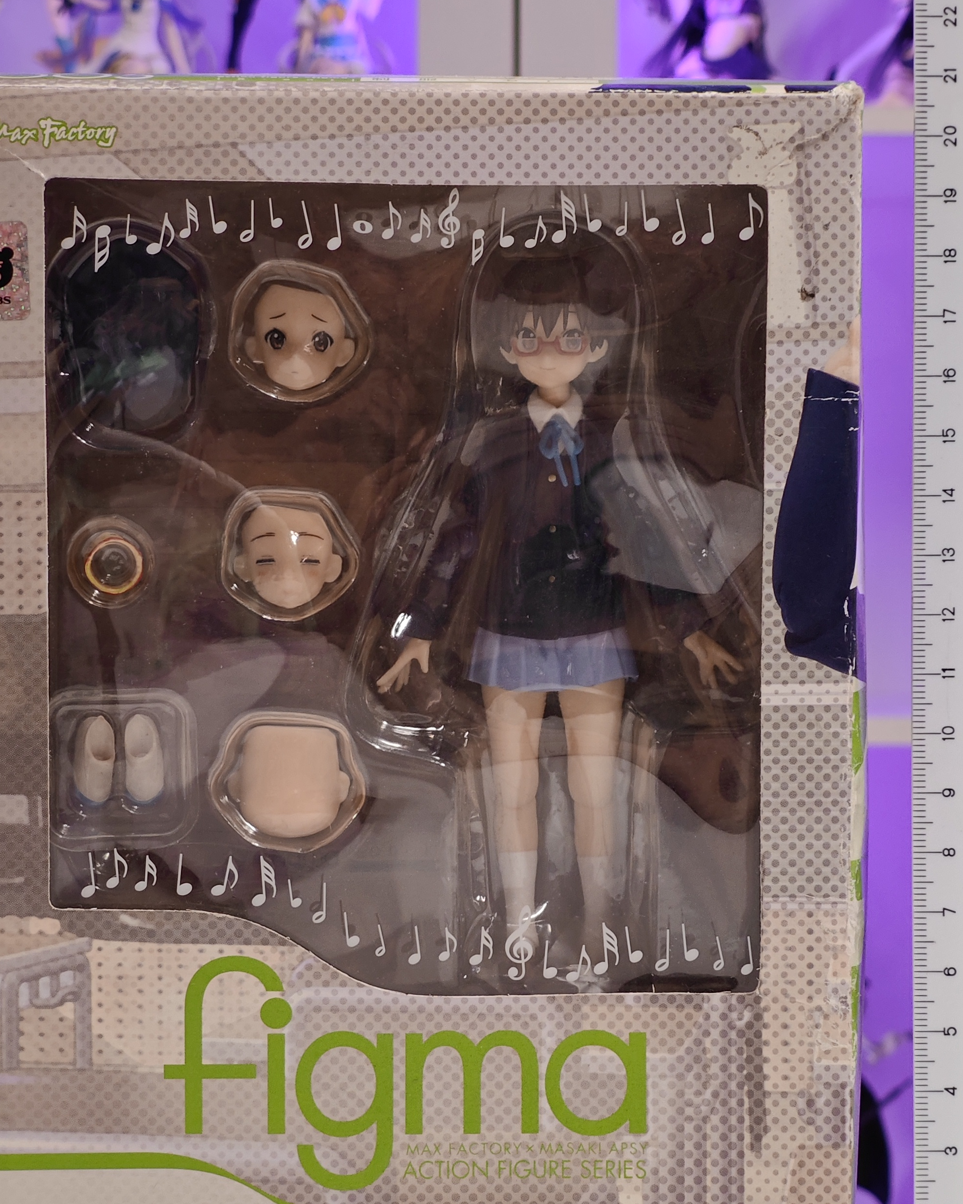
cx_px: 512
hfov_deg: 14.9
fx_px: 3670
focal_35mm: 103
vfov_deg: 18.6
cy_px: 694
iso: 400
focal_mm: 7.48
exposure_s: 1/16.6
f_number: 2.4
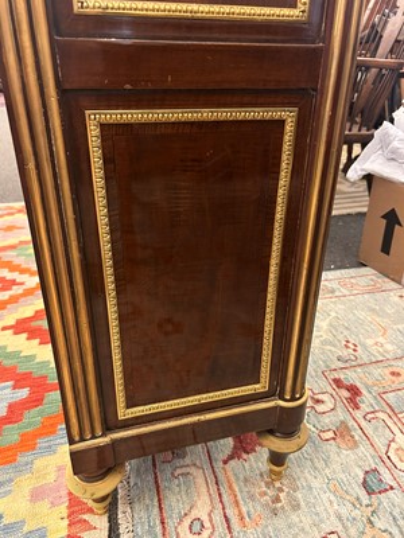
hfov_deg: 53.1
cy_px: 269
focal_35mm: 26
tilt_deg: -26.8
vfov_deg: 67.3
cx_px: 202
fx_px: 405
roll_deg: -1.3
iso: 500
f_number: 1.5
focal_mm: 5.7
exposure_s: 1/33
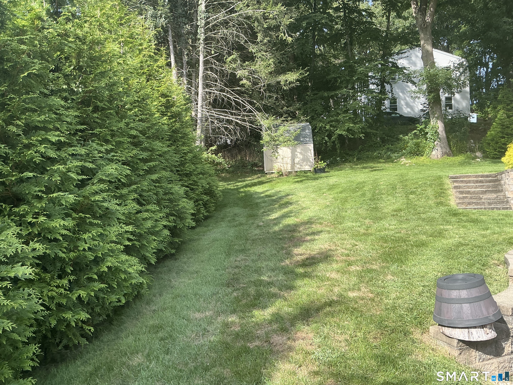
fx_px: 415
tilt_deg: +0.2
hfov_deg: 63.4
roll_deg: +2.6
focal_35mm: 28
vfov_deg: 49.7
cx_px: 256
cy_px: 192
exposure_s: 1/309
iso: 25
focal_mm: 3
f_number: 1.8
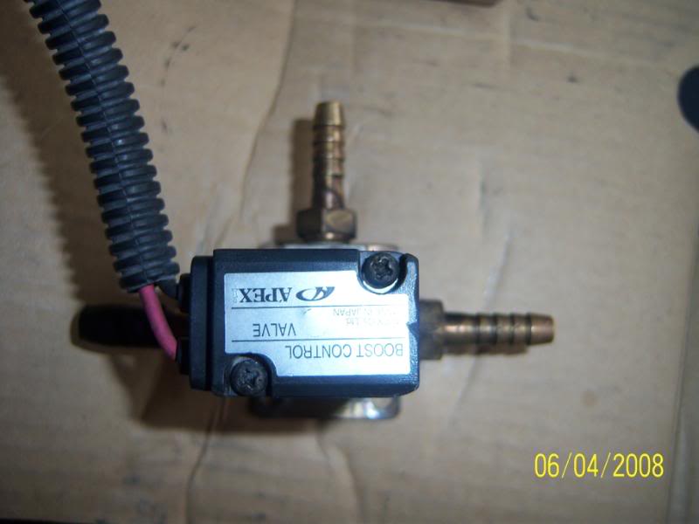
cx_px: 350
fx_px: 727
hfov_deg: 51.4
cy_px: 262
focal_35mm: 36
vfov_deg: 39.7
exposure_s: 1/60
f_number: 2.8
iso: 80
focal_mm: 7.5
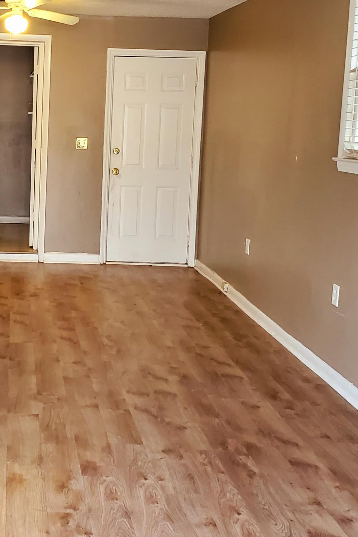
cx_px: 58
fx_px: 776
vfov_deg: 38.1
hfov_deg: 25.4
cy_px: 225
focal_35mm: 52
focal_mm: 4.3
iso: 500
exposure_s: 1/39
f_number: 2.4
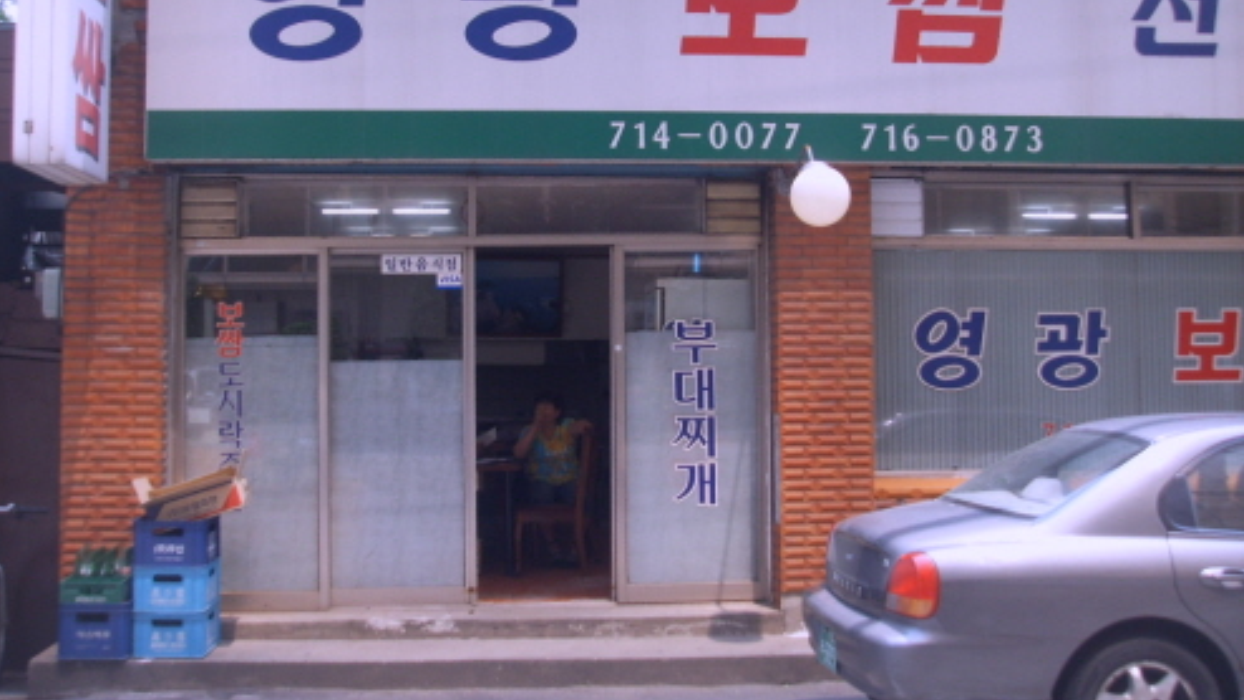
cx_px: 619
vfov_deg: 27.7
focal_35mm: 43
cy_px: 286
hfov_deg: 47.4
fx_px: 1419
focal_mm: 6.6
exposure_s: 1/250
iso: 50
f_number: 3.5
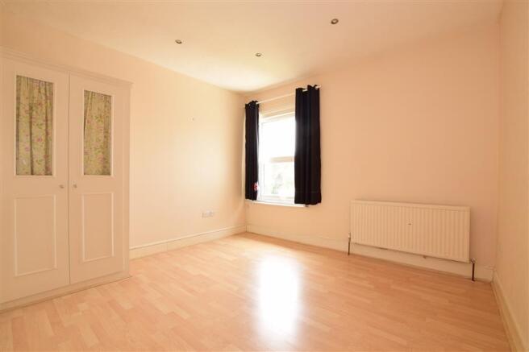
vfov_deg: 77.3
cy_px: 176
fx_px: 220
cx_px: 264
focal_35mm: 15
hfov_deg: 100.4
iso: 250
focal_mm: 10
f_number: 13
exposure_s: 1/10
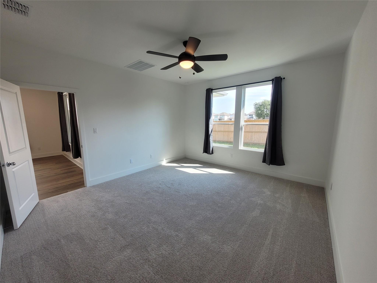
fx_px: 142
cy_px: 142
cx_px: 188
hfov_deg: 106.2
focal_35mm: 13
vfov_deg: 89.9
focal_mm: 1.74
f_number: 2.2
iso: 50
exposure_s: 1/120
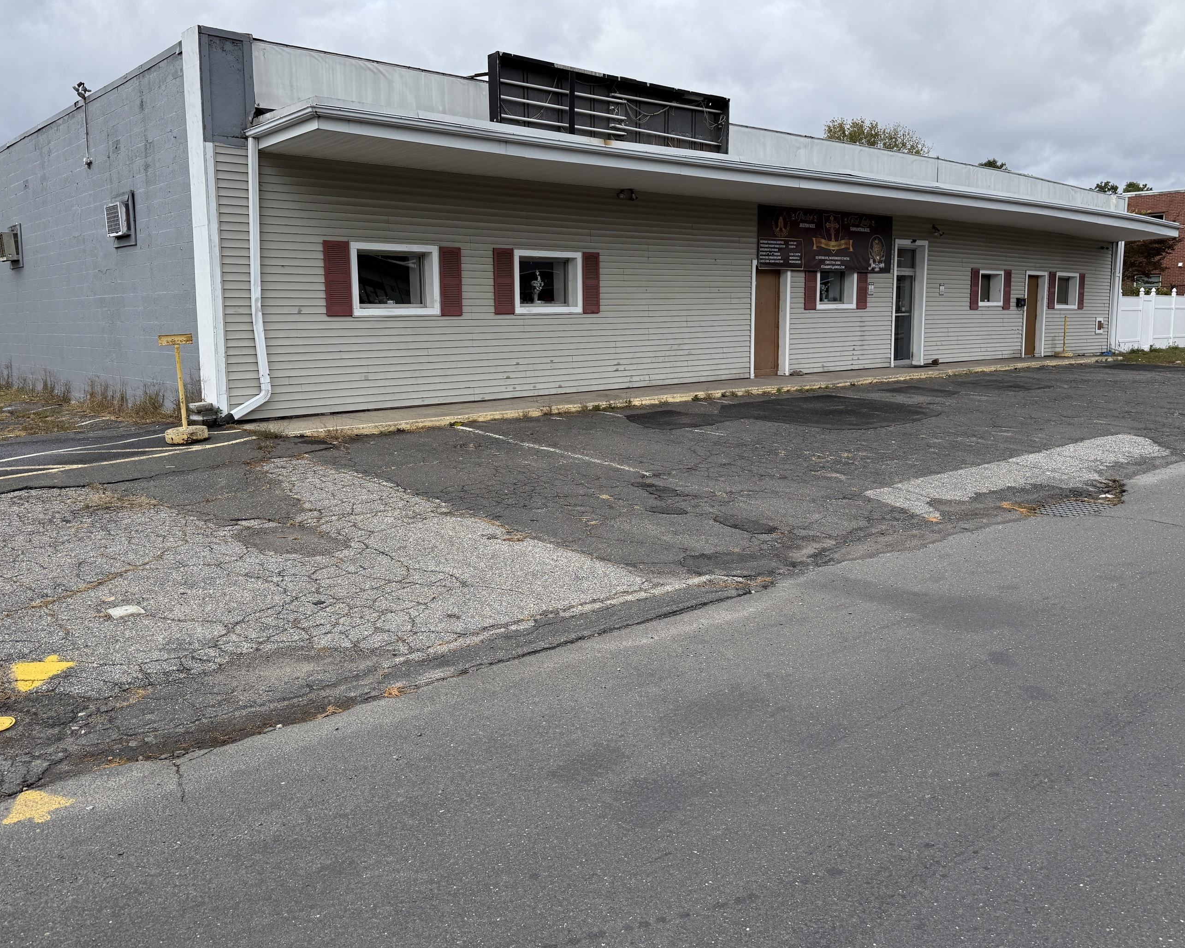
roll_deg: +0.6
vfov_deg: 51.4
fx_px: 982
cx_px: 557
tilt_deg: -3.7
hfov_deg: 62.2
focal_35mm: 28
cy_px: 420
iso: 80
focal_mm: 6.76
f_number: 1.78
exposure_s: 1/3953
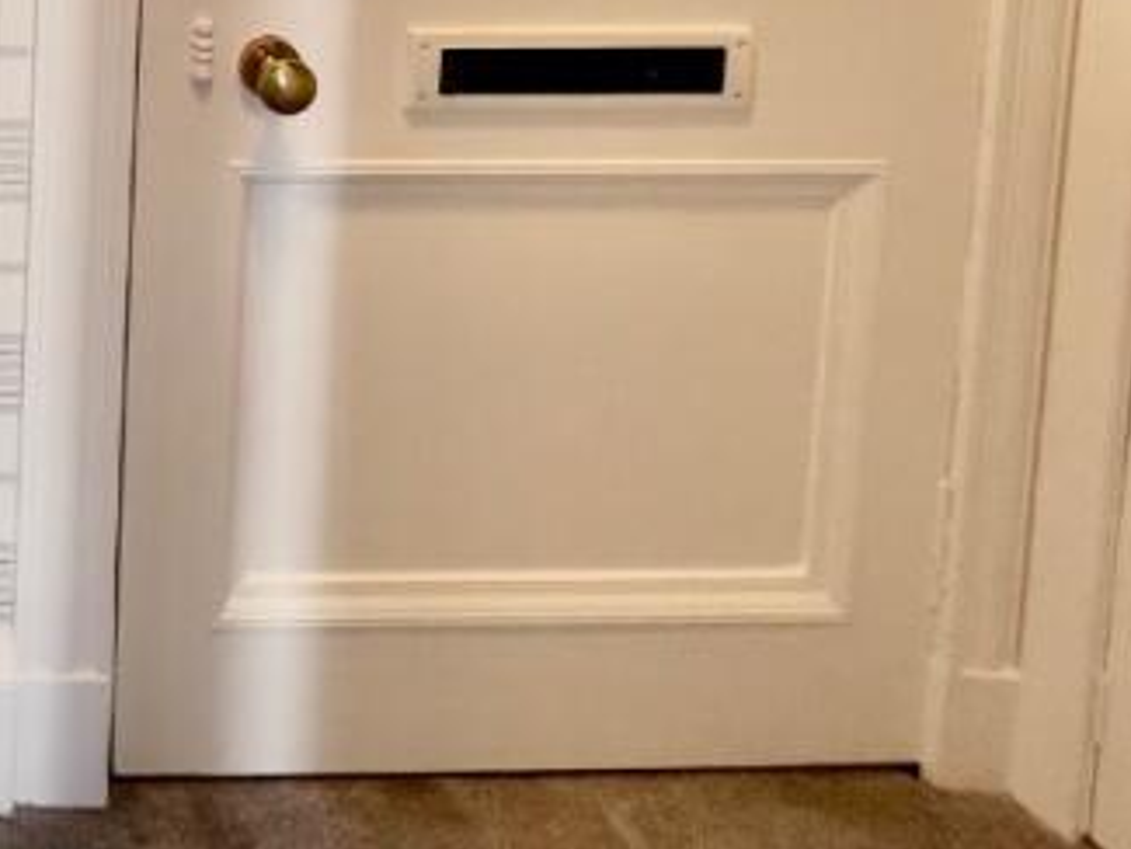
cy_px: -484
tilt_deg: -4.5
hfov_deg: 34.5
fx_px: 1340
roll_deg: -0.9
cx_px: -289
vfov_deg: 25.0
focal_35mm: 41
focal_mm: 1.57
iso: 125
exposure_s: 1/100
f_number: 1.8
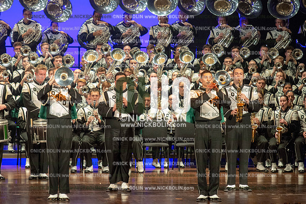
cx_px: 153
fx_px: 2039
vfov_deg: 5.7
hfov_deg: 8.6
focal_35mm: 240
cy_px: 102
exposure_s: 1/200
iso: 8000
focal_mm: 240
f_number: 5.6
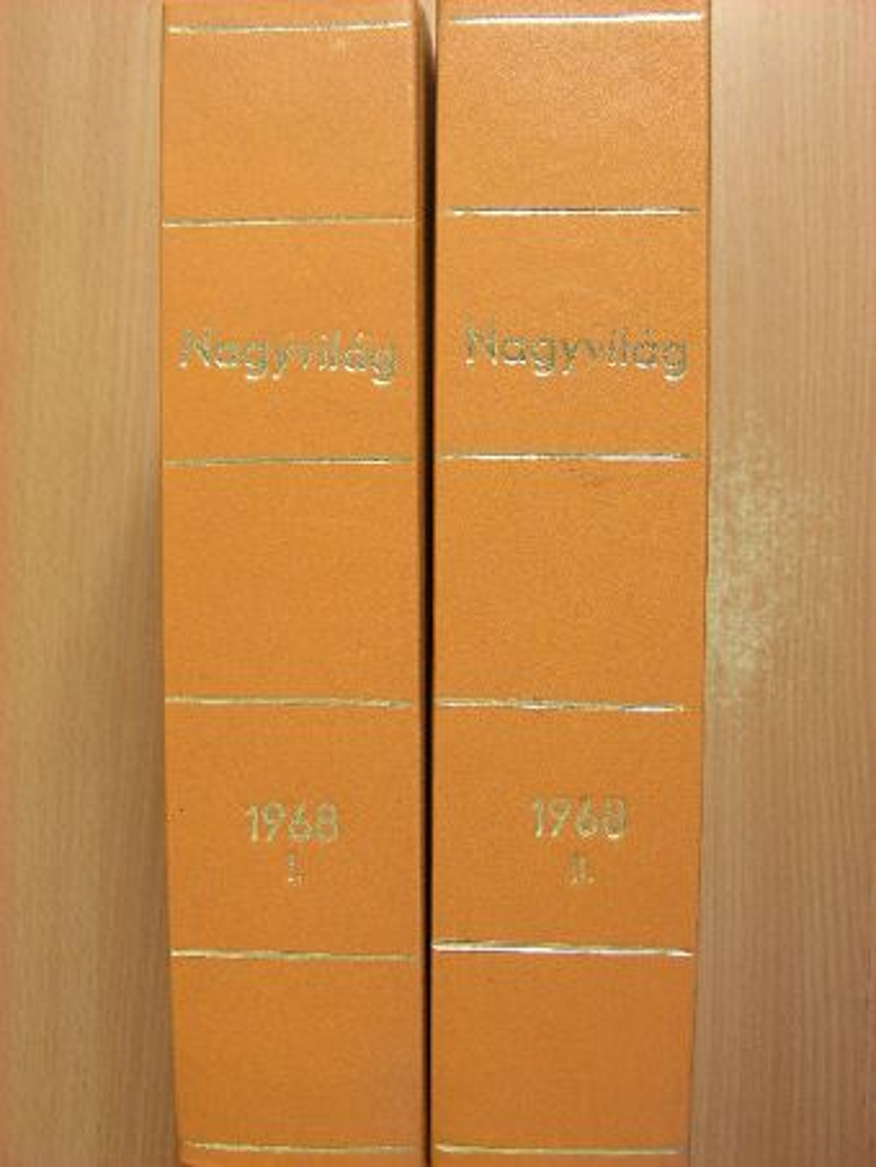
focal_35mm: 44
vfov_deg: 42.9
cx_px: 438
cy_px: 584
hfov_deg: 32.9
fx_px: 1484
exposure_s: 1/29.8
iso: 99
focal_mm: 7.4
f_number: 3.5
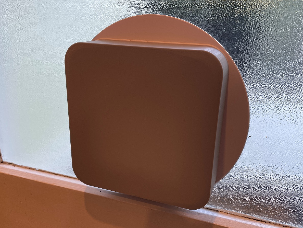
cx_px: 152
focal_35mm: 26
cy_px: 114
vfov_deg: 53.1
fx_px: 228
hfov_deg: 67.3
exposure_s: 1/100
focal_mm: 4.2
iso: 50
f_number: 1.6
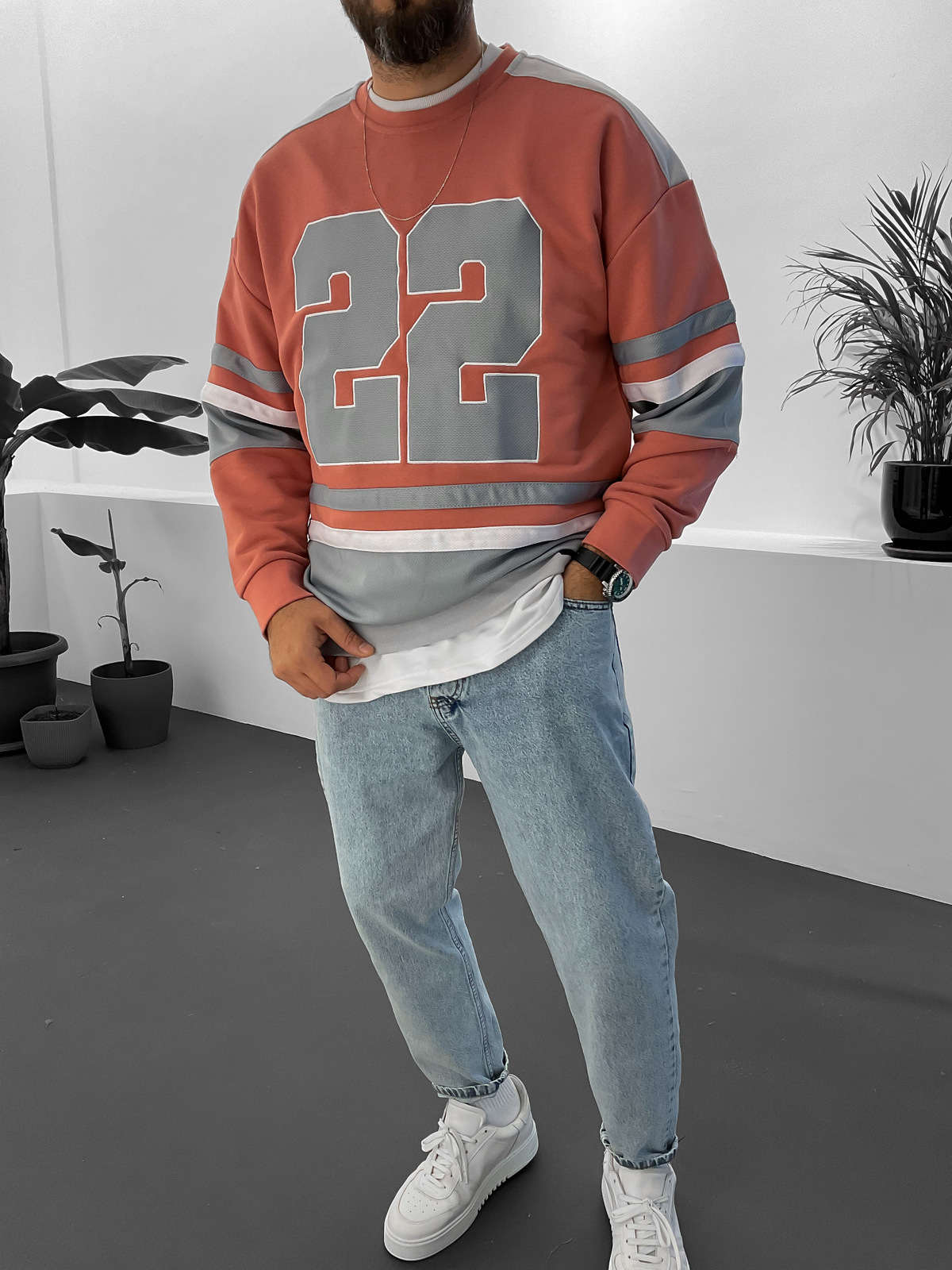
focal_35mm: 29
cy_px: 635
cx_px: 476
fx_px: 1063
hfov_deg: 48.2
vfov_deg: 61.7
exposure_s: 1/100
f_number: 1.8
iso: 64
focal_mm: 3
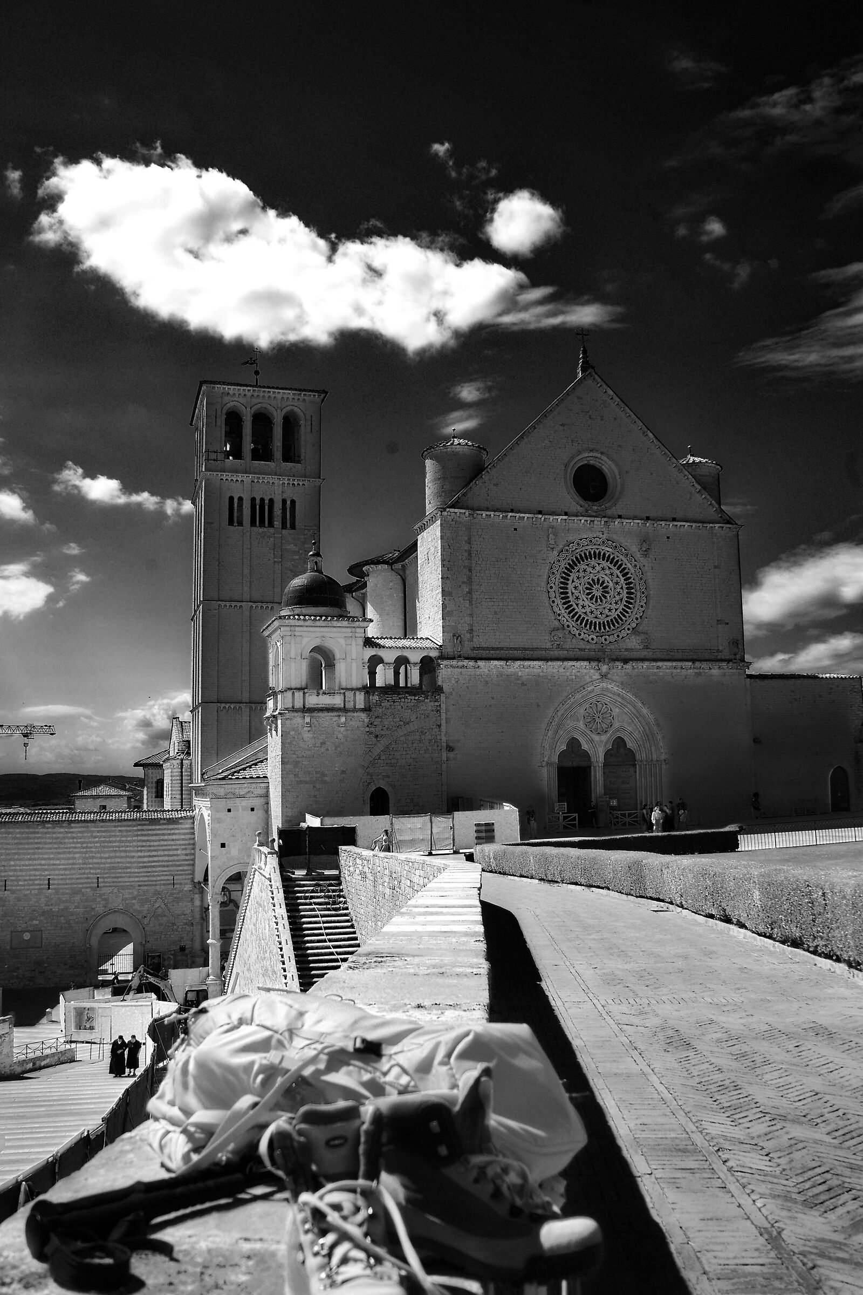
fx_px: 1007
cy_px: 648
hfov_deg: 46.4
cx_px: 432
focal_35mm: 28
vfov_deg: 65.5
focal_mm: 28
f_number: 9
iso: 800
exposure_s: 1/3200
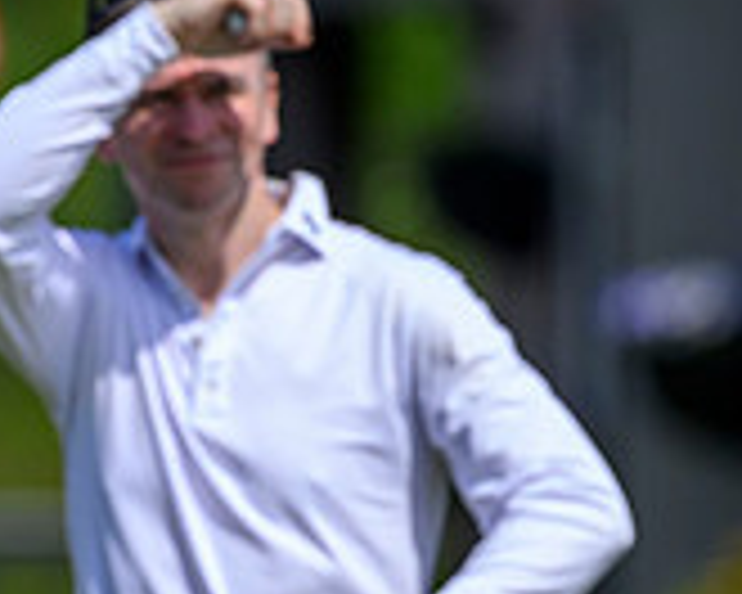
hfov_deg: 1.2
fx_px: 34895
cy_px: 636
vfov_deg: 1.0
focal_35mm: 1589
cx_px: -255
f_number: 4.5
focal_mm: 400
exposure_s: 1/5000
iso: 500
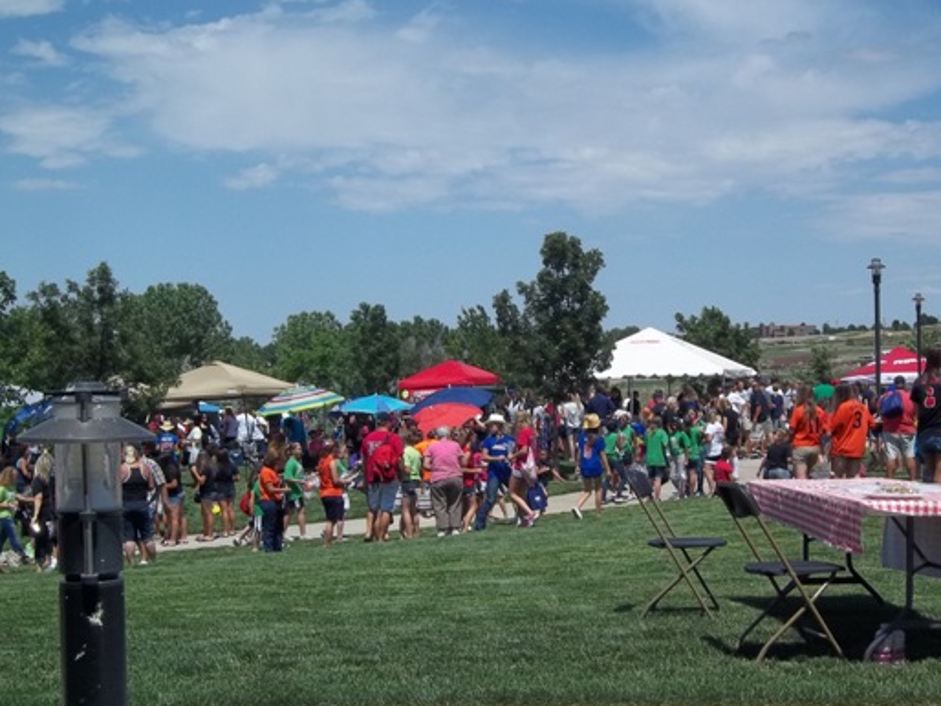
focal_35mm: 61
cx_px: 522
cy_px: 417
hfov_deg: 31.6
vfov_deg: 24.0
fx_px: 1659
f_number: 11.1
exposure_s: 1/160
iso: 64
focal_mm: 8.8
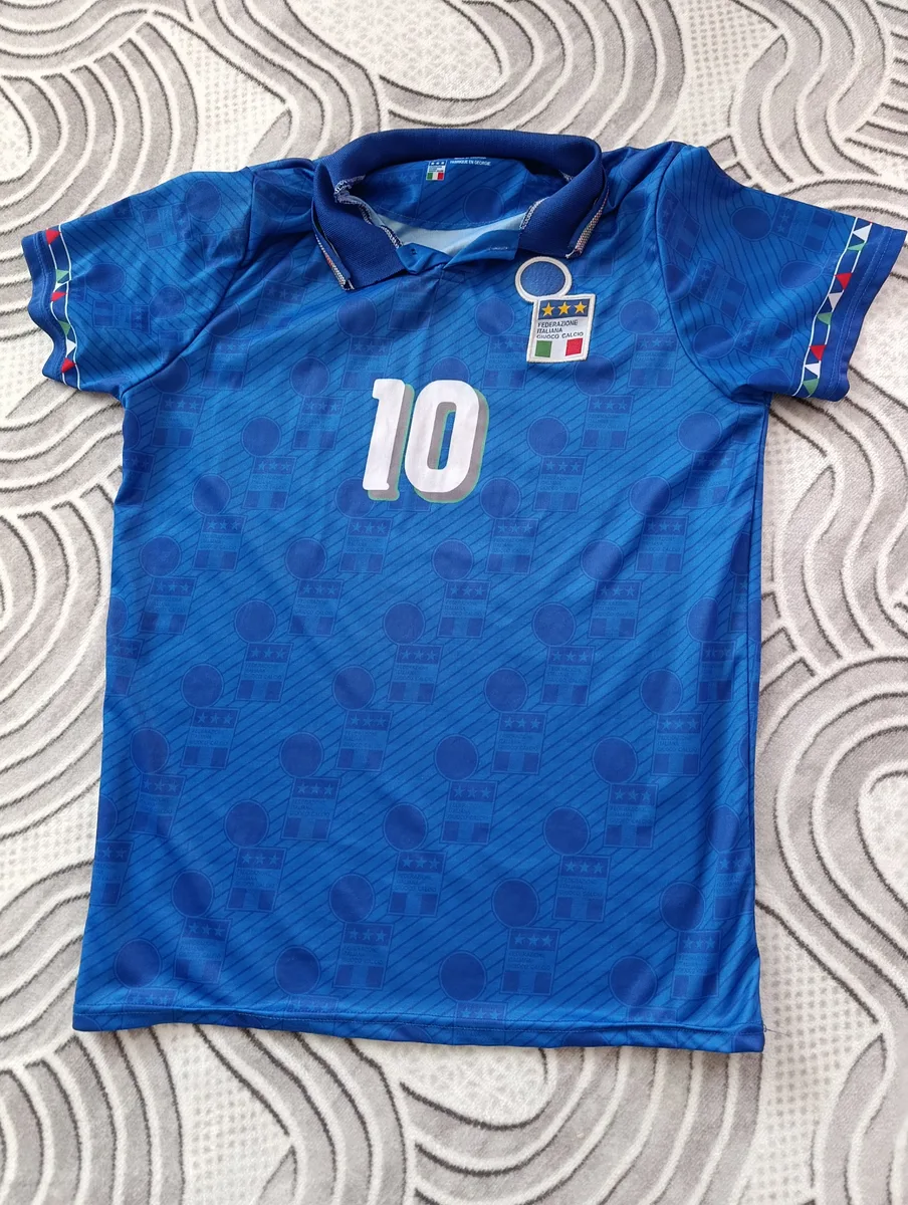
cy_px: 602
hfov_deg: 59.0
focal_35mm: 23
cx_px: 454
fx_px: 802
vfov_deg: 73.8
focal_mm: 6.11
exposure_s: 1/100
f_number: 1.65
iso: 602
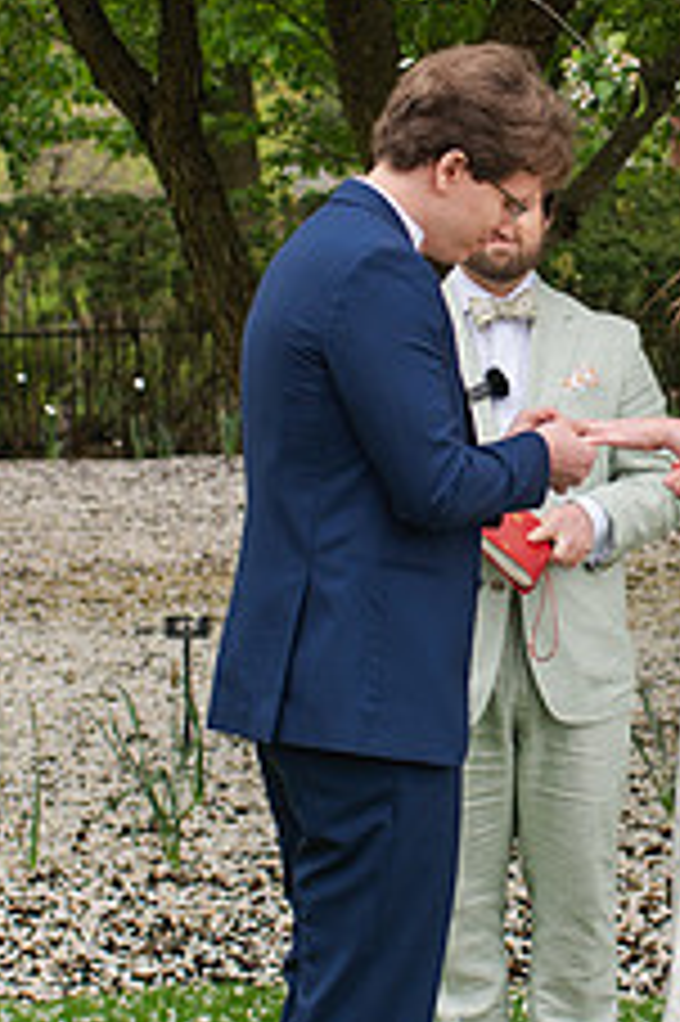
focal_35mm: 140
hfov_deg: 9.7
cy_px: 388
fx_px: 3972
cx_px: 587
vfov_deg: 14.7
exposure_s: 1/640
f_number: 3.2
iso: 200
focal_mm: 35
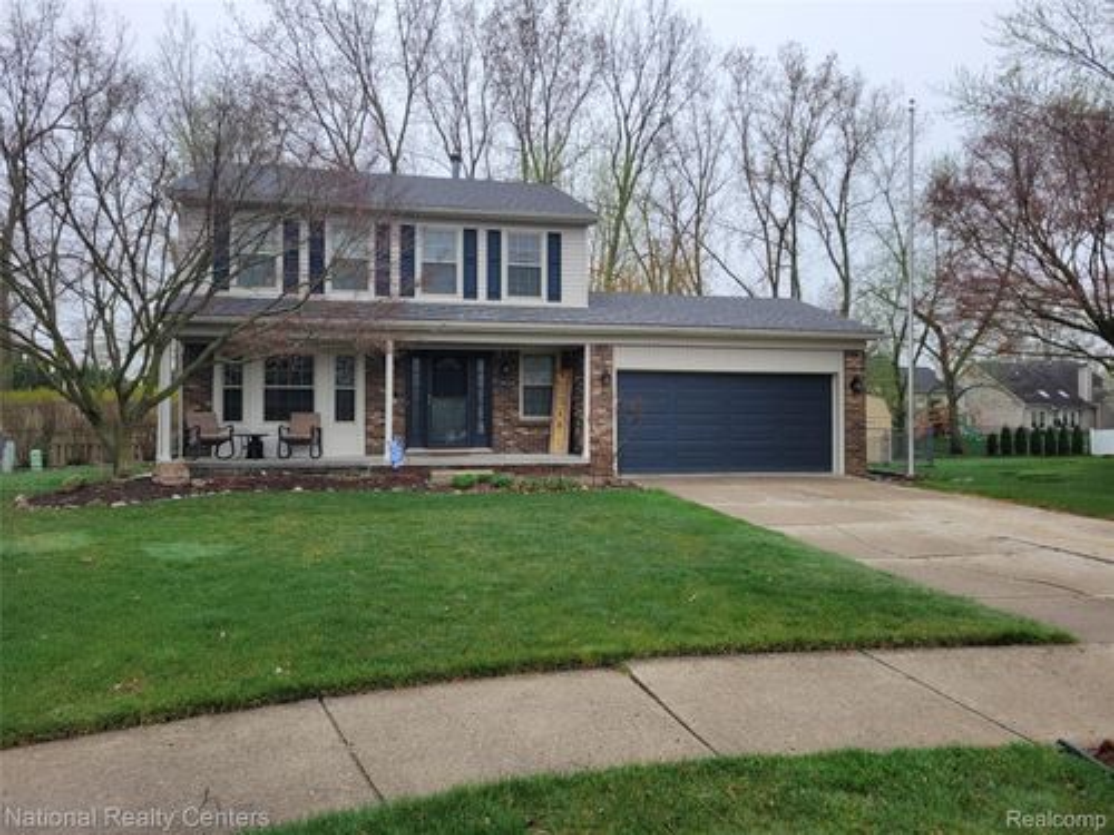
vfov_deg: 53.1
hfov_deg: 67.3
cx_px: 557
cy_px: 418
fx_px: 837
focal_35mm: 26
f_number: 1.8
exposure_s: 1/820
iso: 40
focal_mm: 5.4
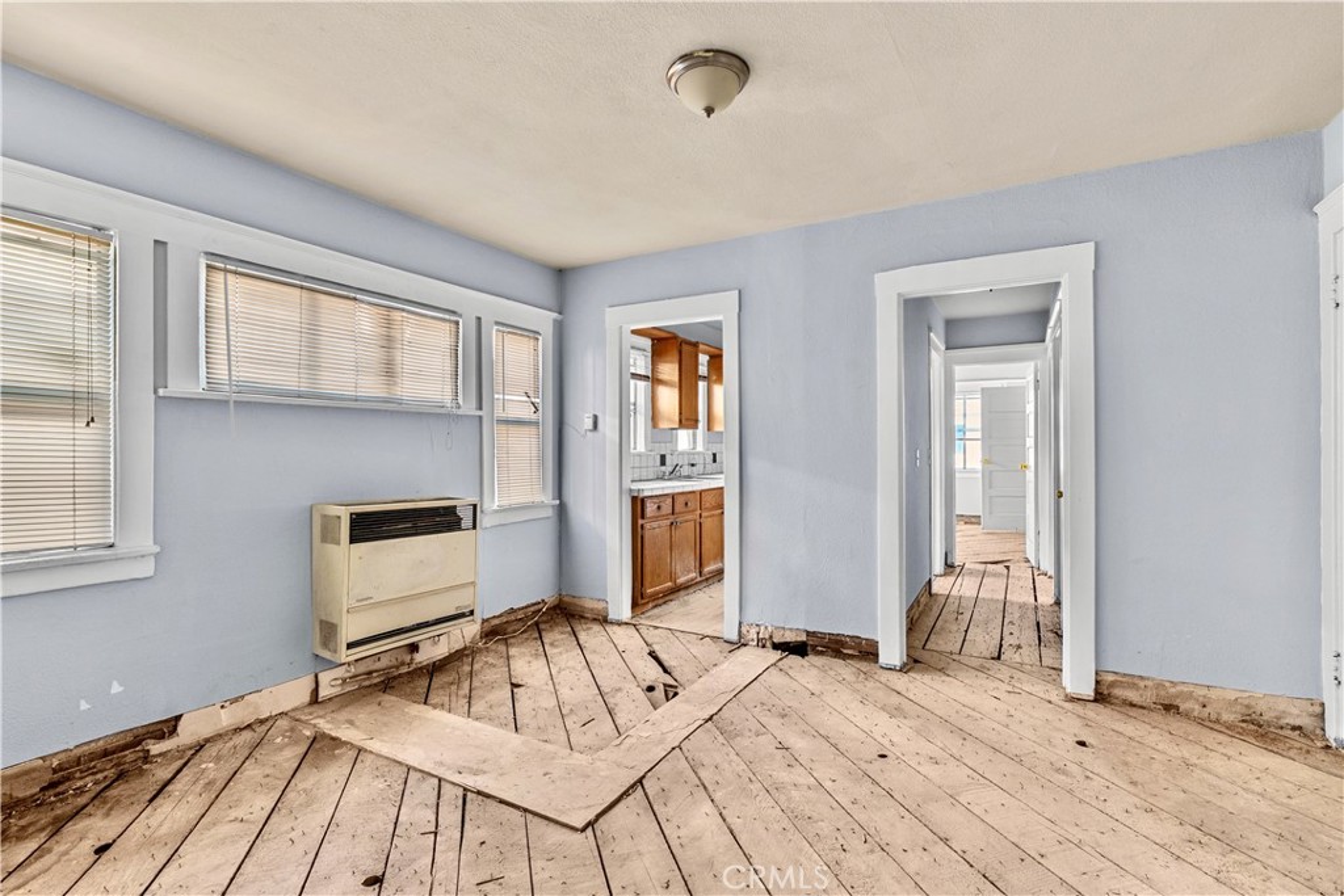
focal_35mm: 16
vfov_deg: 73.8
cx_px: 672
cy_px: 448
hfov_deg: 96.7
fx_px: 597
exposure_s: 1/3
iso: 500
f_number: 8
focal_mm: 16
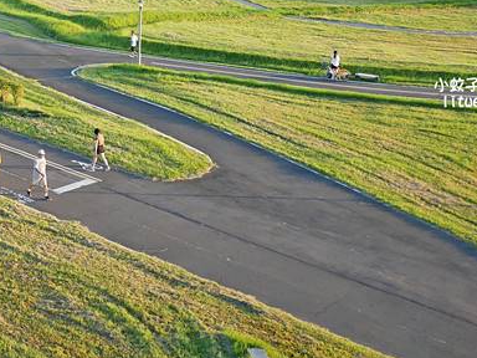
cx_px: -26
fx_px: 1006
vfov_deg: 19.2
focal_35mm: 73
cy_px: -47
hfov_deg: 25.1
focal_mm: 14
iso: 200
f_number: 2.5
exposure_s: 1/500
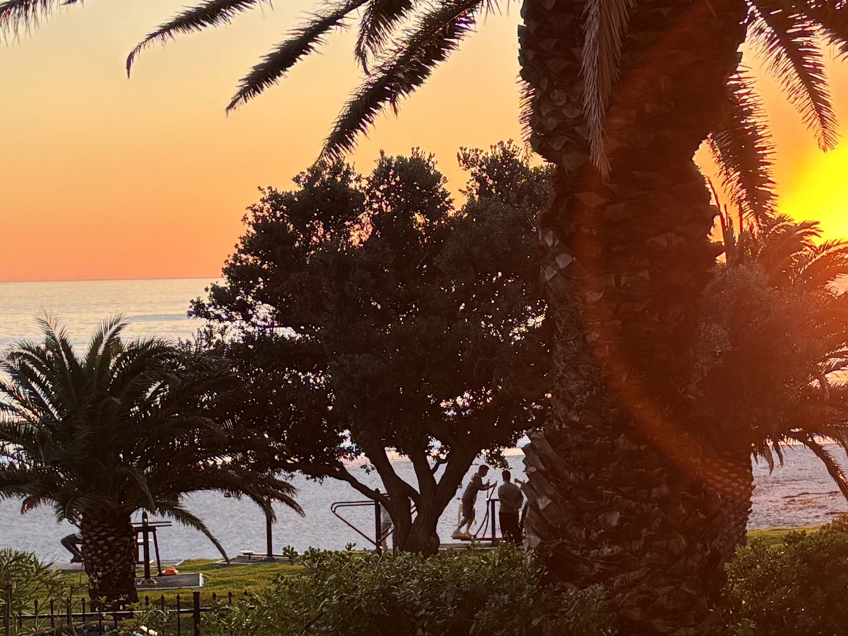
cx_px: 340
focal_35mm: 91
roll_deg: +1.2
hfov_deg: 21.5
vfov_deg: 16.2
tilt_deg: -4.5
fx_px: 2229
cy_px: 432
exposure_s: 1/317
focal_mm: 5.96
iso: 50
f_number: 1.6
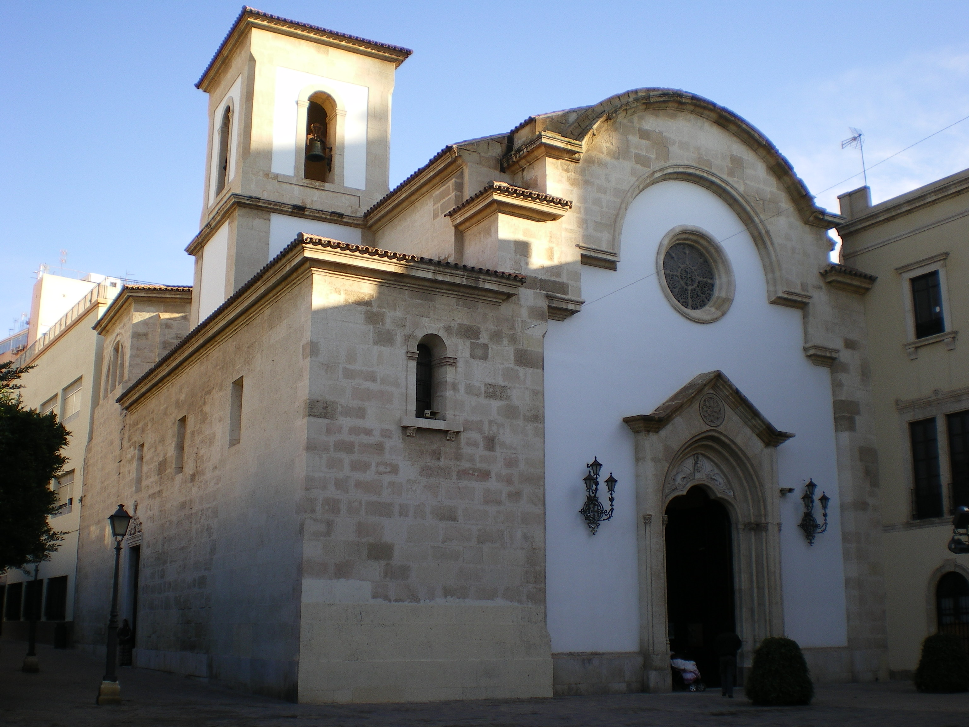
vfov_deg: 37.7
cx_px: 484
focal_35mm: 38
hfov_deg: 49.0
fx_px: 1064
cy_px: 364
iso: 64
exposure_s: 1/125
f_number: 4.6
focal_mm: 6.3
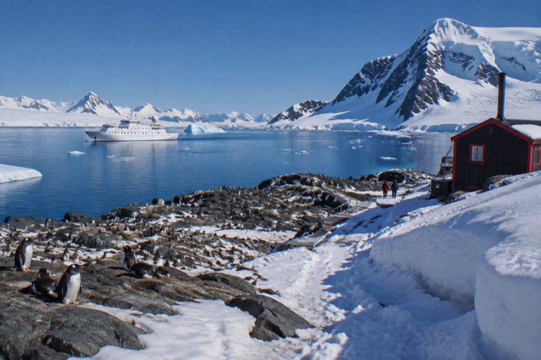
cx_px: 270
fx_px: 736
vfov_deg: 27.5
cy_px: 180
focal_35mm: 49
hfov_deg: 40.4
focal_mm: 49
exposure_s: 1/2500
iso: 500
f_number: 4
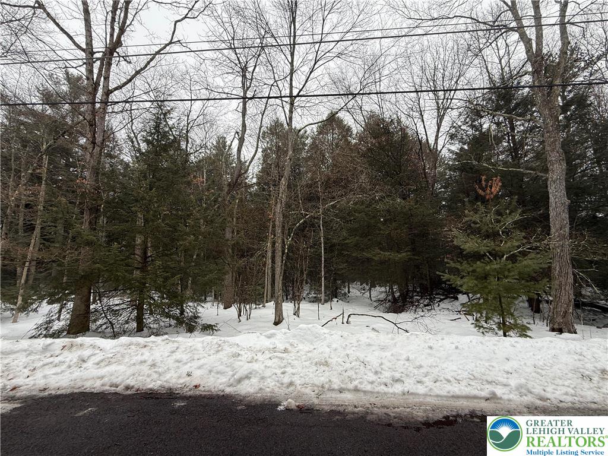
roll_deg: -1.5
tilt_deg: +9.2
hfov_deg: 102.1
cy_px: 228
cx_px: 304
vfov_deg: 85.7
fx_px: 246
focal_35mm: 14
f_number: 2.2
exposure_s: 1/347
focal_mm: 2.22
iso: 50
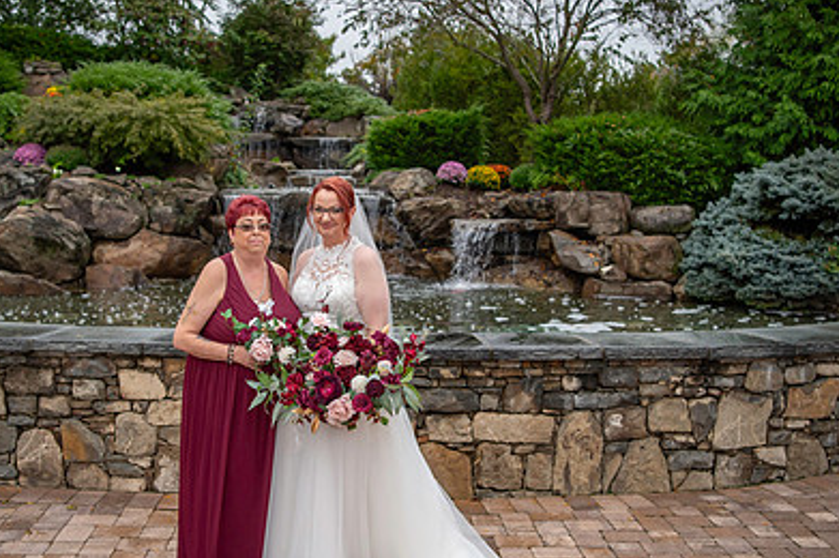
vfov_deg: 29.2
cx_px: 386
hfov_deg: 42.7
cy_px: 290
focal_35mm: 46
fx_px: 1071
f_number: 2.8
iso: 800
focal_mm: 31
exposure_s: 1/2000
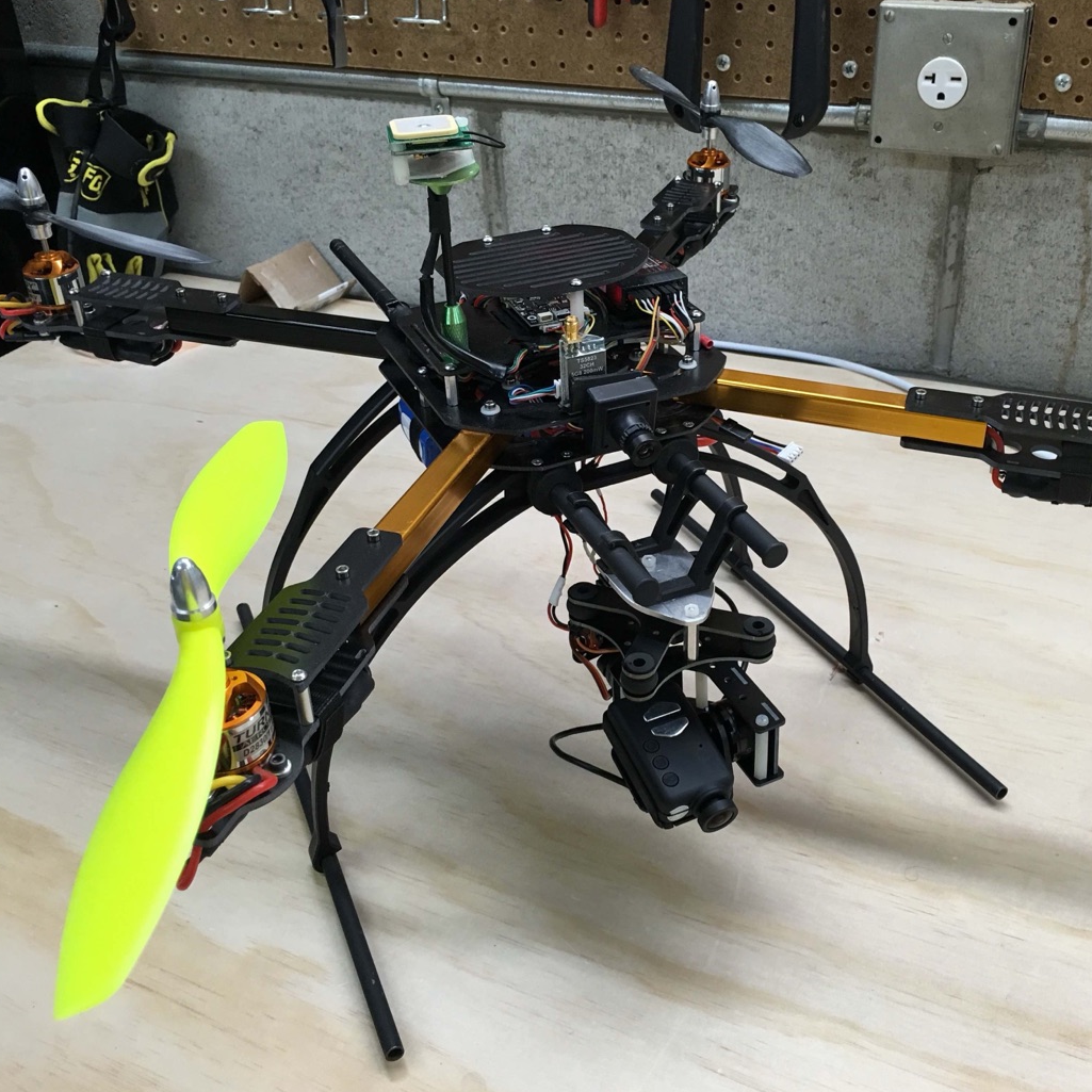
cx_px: 646
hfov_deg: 47.0
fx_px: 1249
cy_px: 544
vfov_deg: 47.2
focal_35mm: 35
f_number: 2.2
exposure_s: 1/30
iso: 40
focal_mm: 4.15
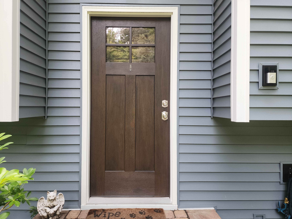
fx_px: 194
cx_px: 146
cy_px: 110
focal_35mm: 23
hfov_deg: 73.9
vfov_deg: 58.9
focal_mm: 6.4
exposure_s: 1/180
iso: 100
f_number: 1.8
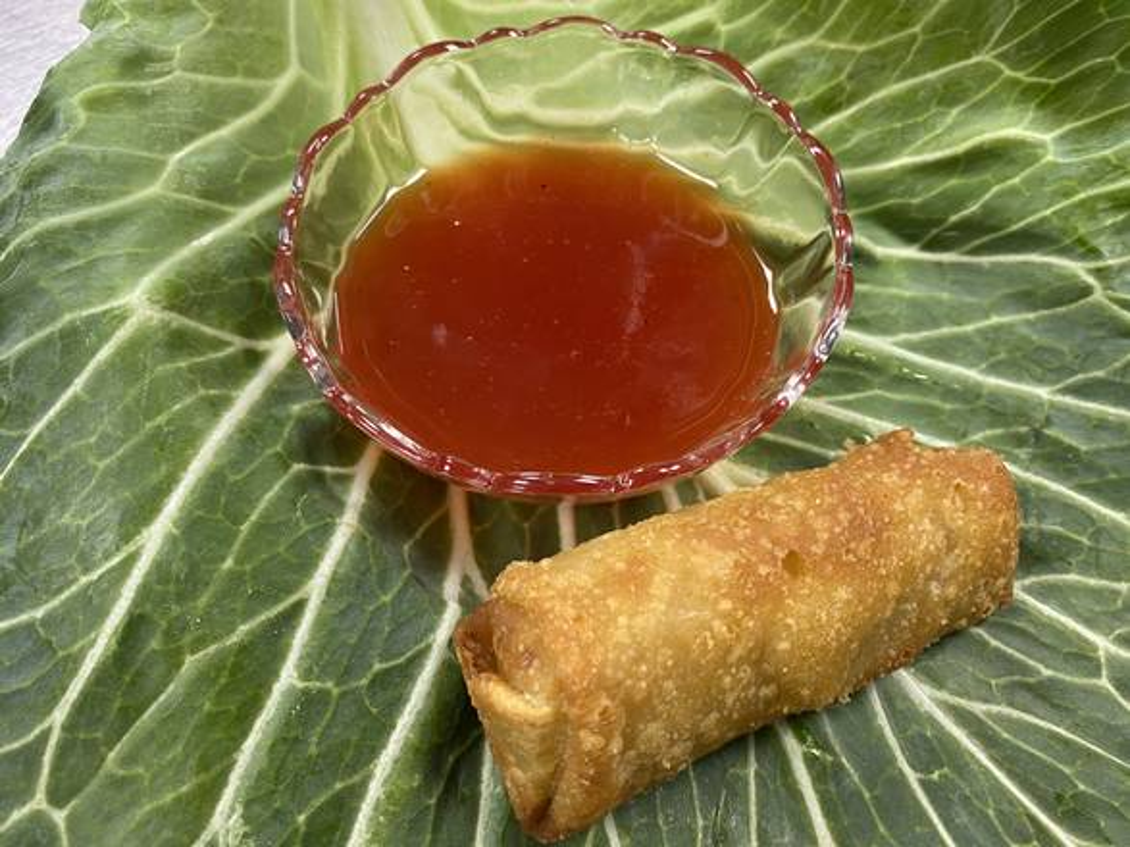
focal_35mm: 26
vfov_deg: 53.0
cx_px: 565
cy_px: 424
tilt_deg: -59.1
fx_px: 849
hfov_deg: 67.3
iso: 100
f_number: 1.8
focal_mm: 4.25
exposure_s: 1/60
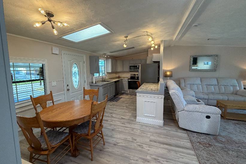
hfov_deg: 100.4
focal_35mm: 15
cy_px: 79
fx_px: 102
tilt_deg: -6.9
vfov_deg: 77.3
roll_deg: +0.3
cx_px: 123
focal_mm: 2.22
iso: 160
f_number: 2.2
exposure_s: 1/120
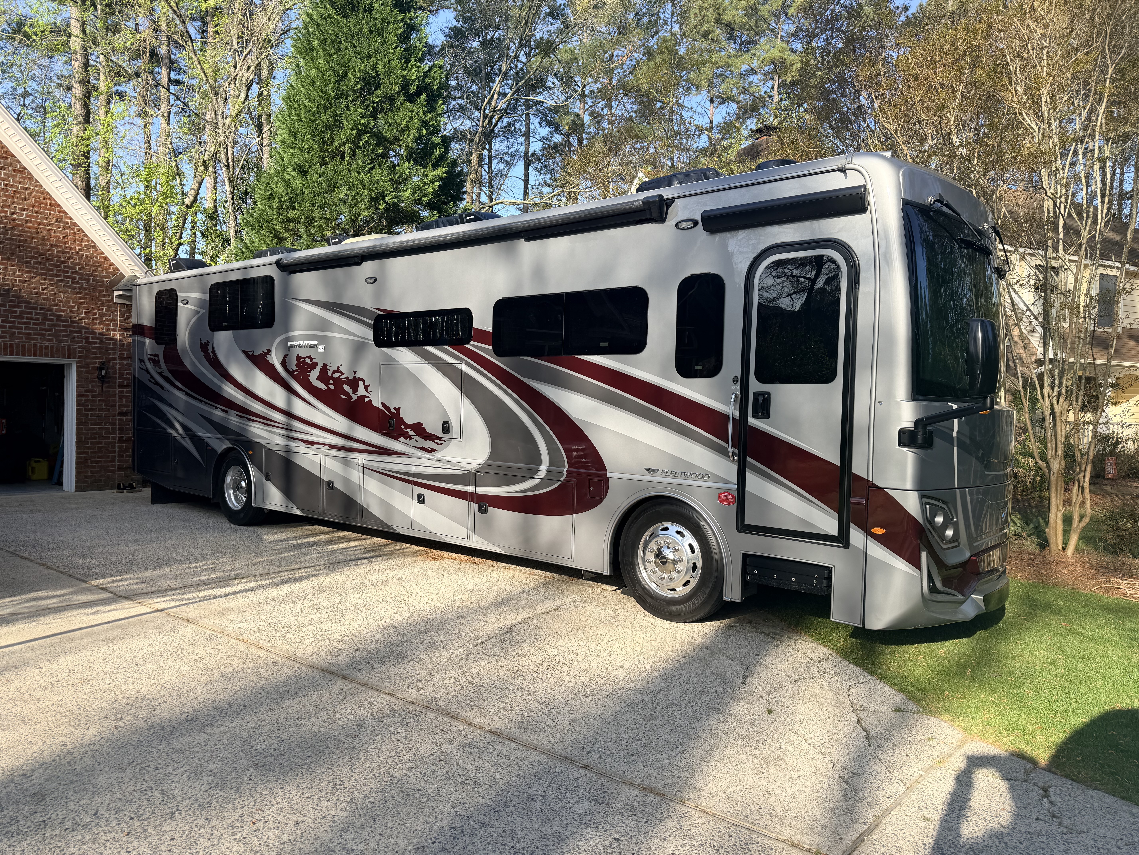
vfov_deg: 56.8
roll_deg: -1.9
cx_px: 570
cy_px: 428
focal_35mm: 24
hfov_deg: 71.6
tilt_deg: -1.2
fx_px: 790
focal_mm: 6.76
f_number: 1.78
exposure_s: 1/1770
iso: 80
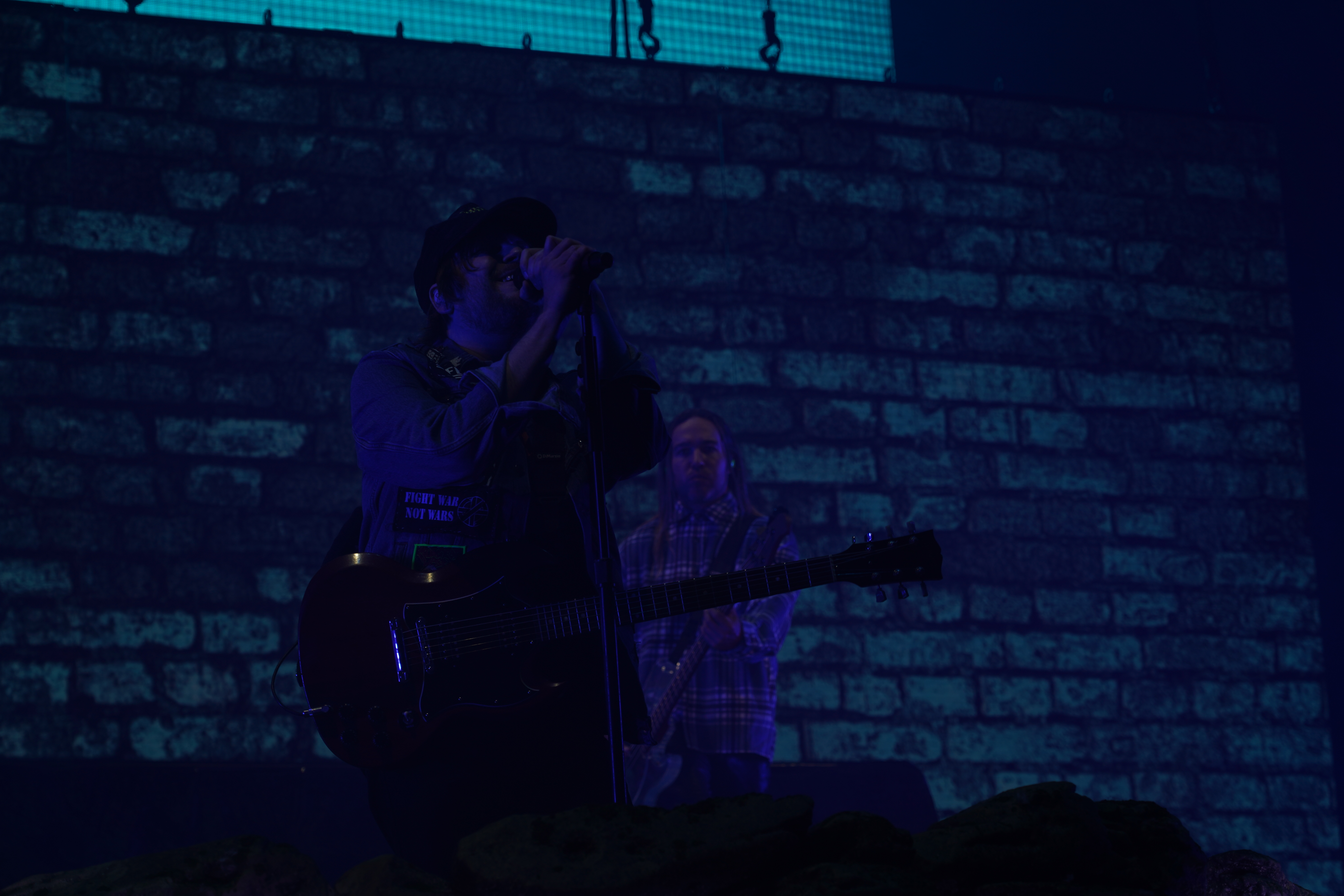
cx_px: 672
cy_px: 448
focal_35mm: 105
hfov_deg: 19.5
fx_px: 3920
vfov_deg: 13.0
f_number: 6.3
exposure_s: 1/320
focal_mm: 105
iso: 100
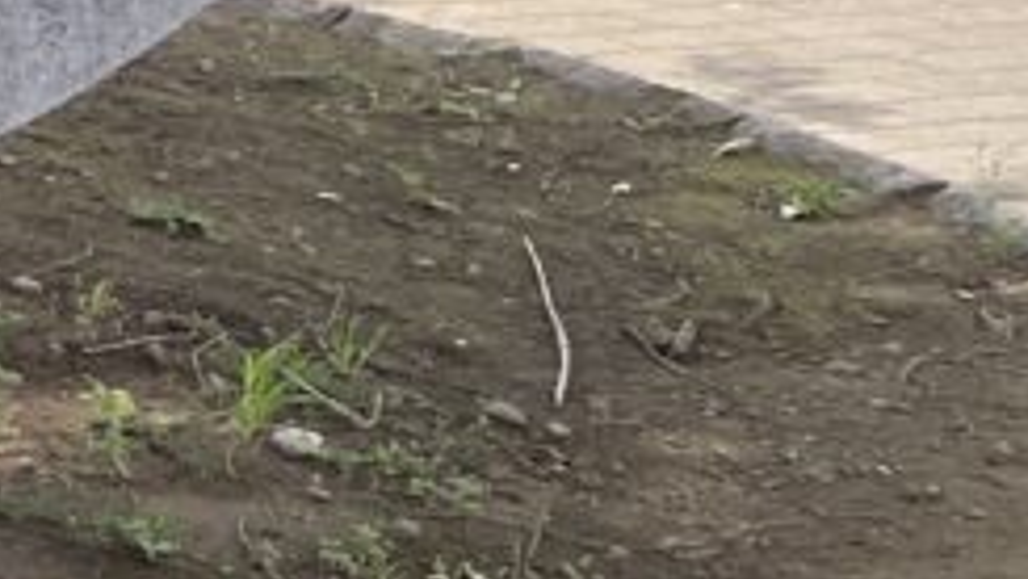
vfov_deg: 7.5
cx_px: -1645
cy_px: -961
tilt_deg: +4.5
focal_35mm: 148
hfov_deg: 11.3
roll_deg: +0.8
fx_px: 4036
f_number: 1.6
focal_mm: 4.2
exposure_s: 1/1416
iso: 32
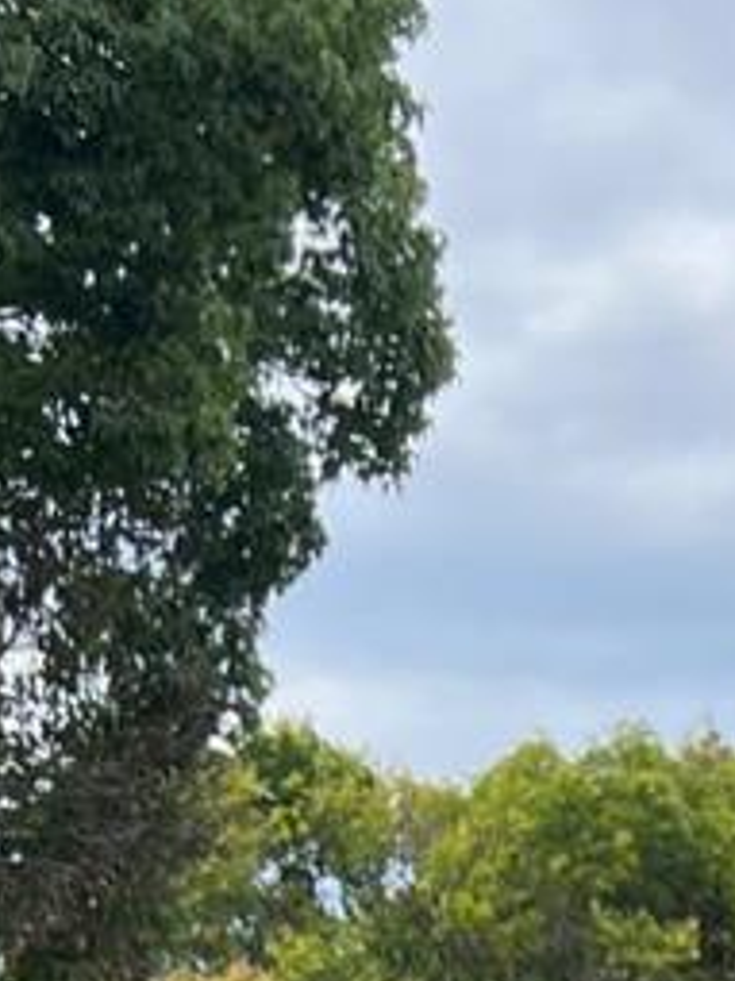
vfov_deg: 11.1
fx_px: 4335
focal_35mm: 153
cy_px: 2231
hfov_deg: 9.6
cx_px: 791
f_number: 1.5
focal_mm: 5.7
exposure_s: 1/1159
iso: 50
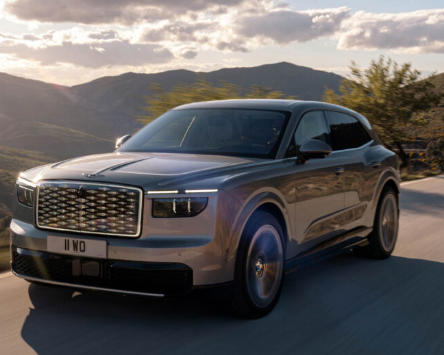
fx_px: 565
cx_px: 206
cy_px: 199
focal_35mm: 43
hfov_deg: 42.9
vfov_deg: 34.9
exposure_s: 1/20
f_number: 13
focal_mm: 29
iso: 50
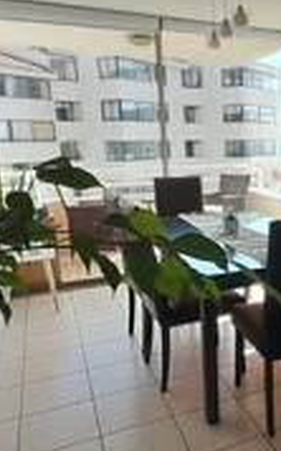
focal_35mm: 34
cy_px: 241
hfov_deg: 34.6
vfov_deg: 56.7
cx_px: 266
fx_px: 417
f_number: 2.2
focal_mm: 1.13
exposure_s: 1/299
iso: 40
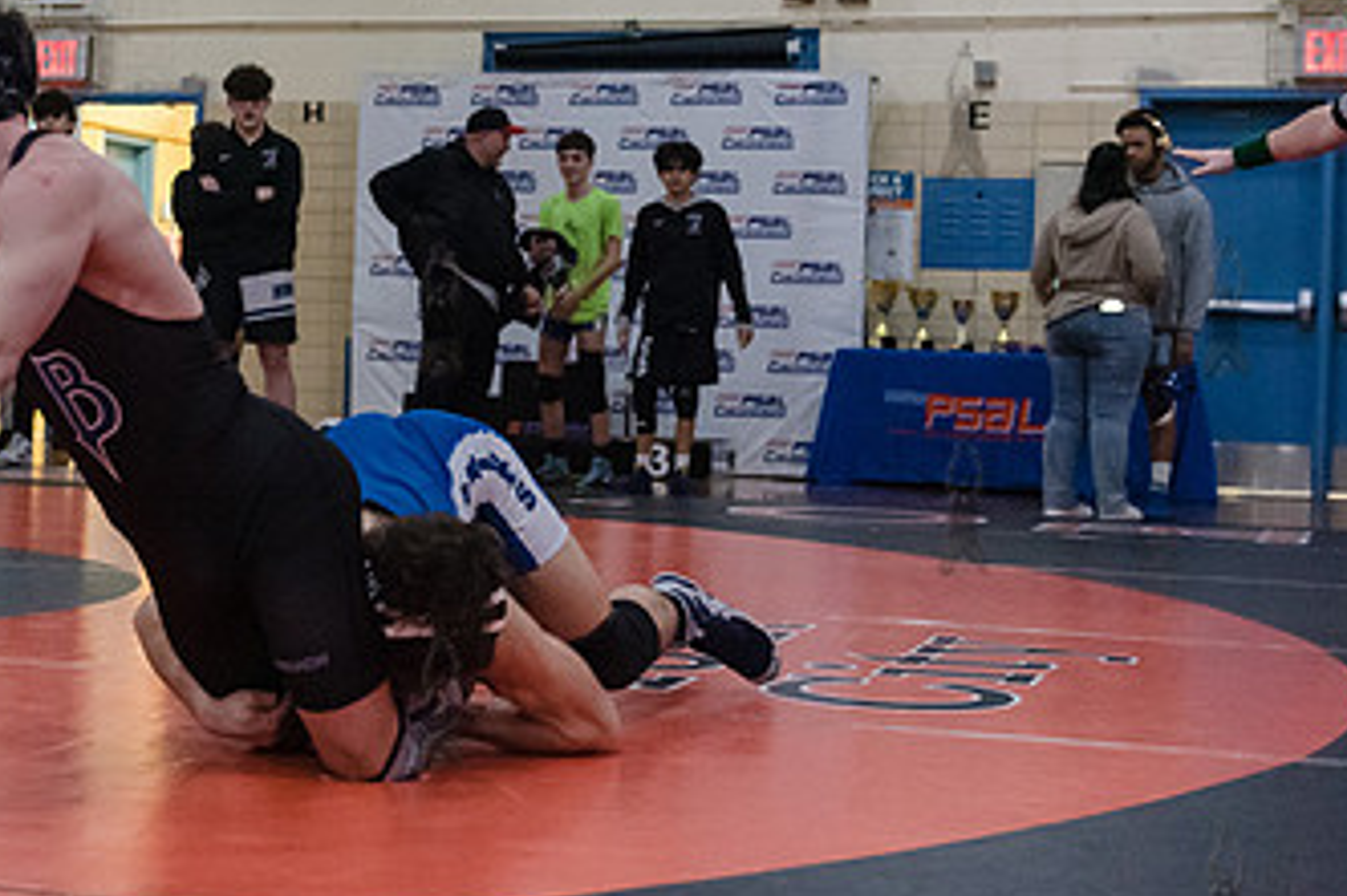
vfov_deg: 19.4
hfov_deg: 28.6
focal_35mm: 70
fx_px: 2618
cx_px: 438
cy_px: 306
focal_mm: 40
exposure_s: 1/400
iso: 8000
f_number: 3.2
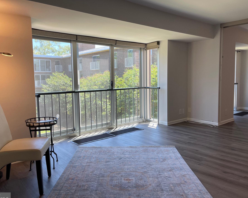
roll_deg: +0.4
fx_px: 206
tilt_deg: -5.4
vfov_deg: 51.5
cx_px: 118
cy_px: 97
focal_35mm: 28
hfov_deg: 62.2
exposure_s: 1/209
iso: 32
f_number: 1.6
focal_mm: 5.1
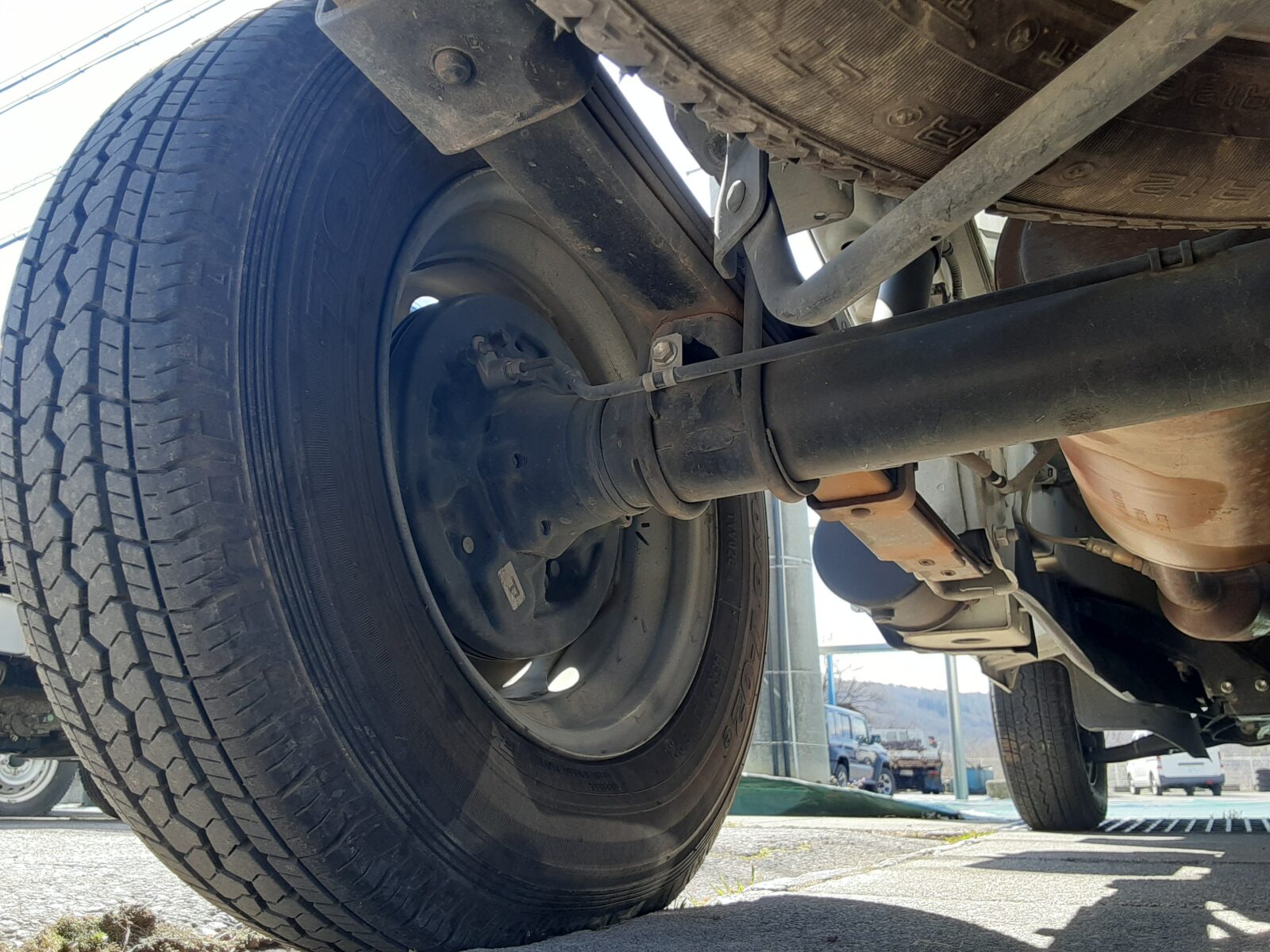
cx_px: 635
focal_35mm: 27
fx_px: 991
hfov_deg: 65.3
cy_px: 476
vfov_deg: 51.4
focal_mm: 2.91
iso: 40
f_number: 1.9
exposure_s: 1/123
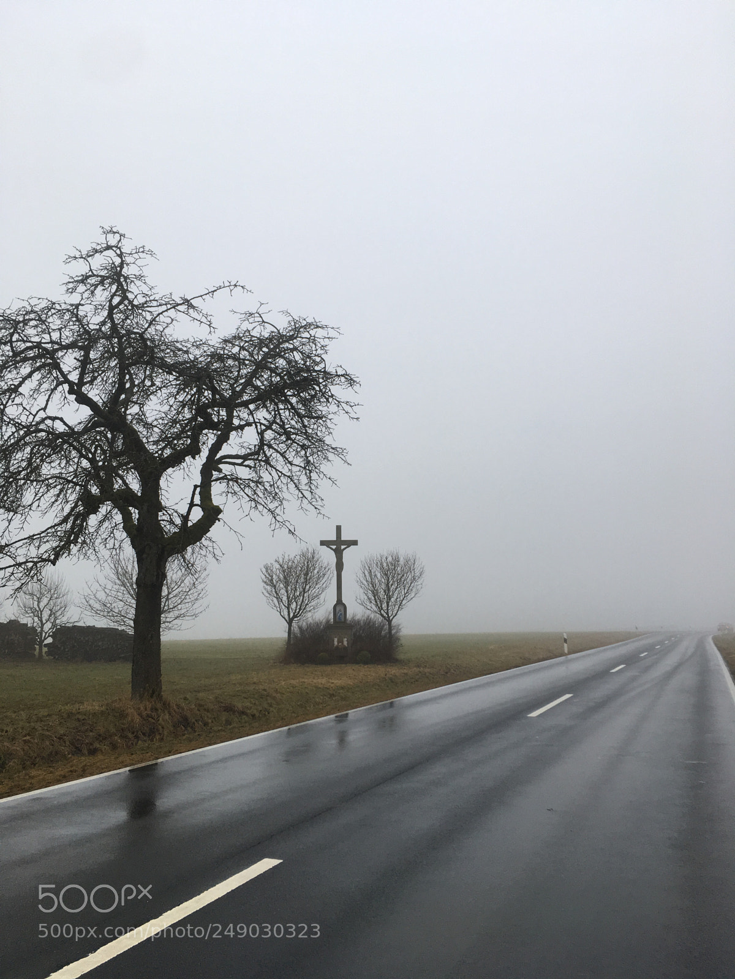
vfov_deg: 61.7
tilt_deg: +9.3
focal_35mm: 29
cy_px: 490
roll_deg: +0.4
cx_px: 368
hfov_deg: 48.2
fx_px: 821
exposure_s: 1/100
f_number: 2.2
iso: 40
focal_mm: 4.15
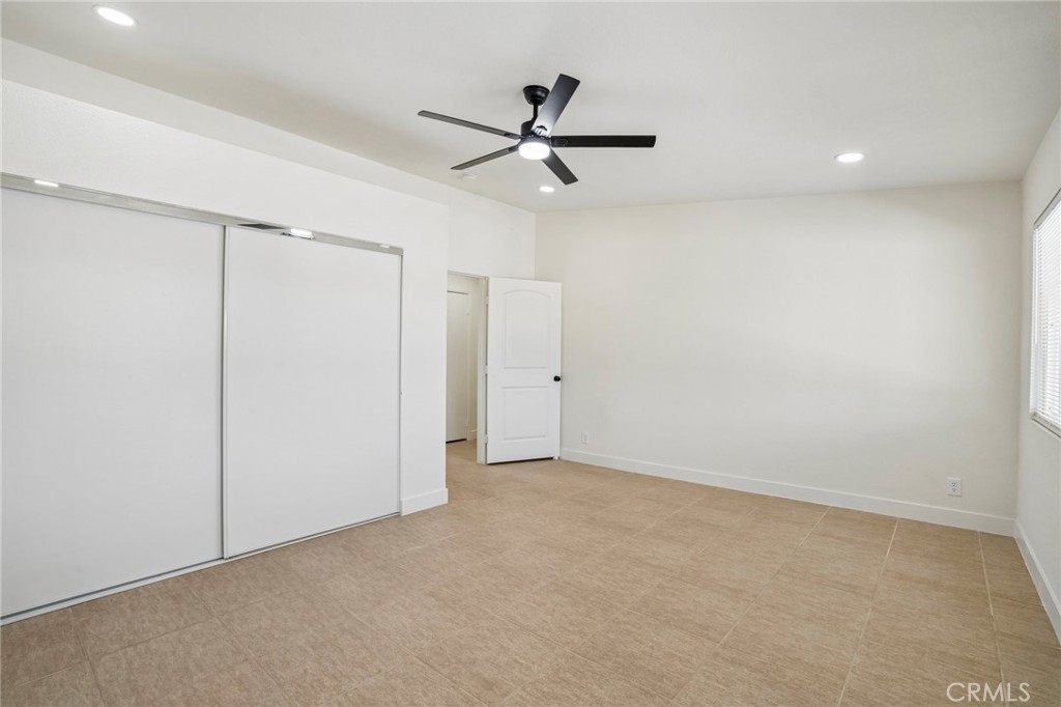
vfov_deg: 73.7
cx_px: 530
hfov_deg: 96.8
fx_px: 471
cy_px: 354
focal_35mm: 16
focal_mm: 16
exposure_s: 1/30
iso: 200
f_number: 8
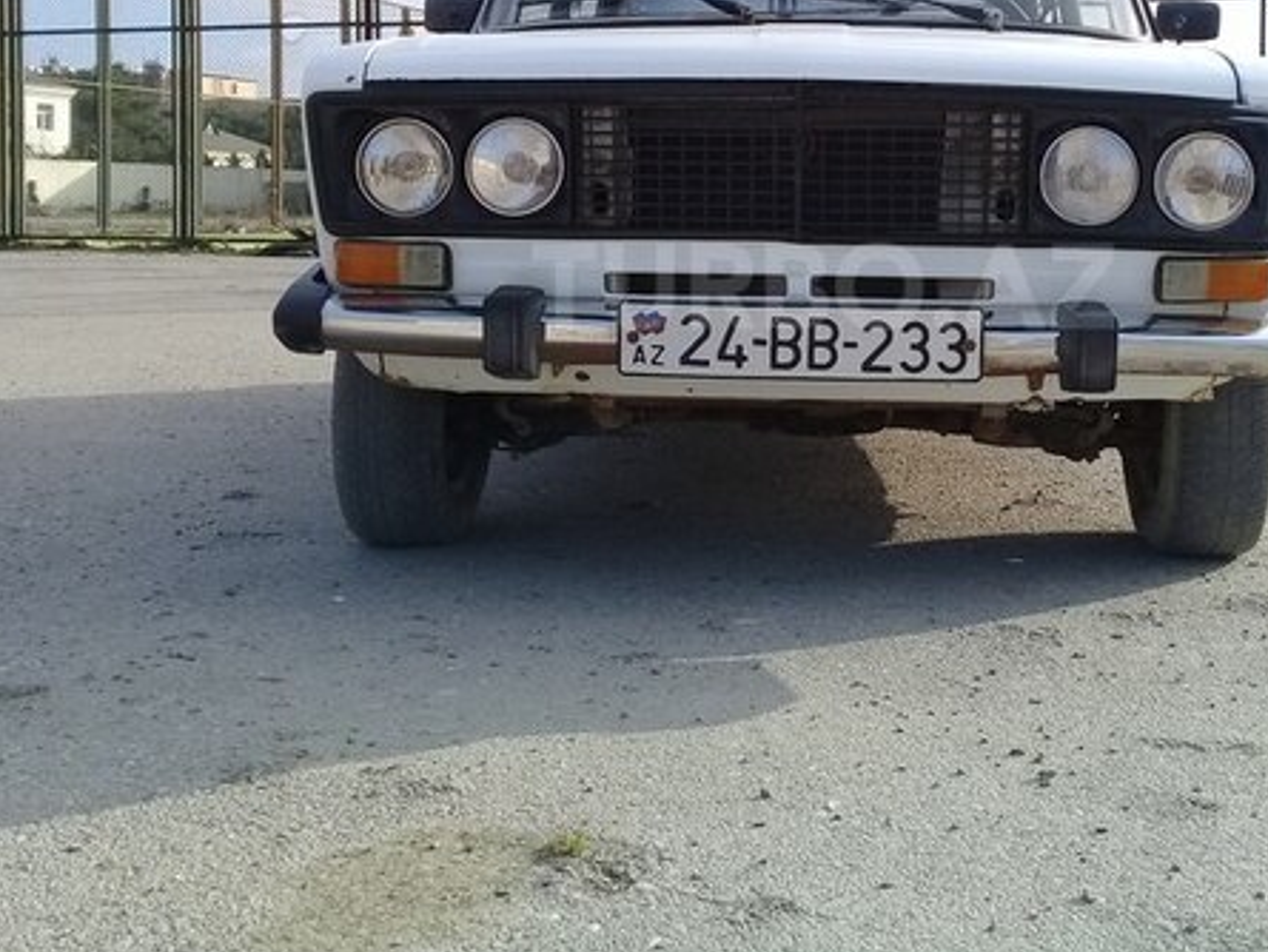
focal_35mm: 46
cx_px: 823
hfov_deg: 40.8
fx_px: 1685
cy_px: 286
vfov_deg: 31.2
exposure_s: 1/867
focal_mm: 3.3
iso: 50
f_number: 2.2
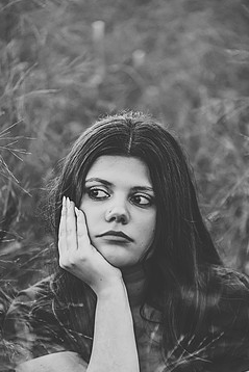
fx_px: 2342
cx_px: 130
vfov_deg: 9.1
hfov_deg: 6.1
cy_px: 223
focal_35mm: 226
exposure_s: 1/100
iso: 1000
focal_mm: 180
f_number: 2.8
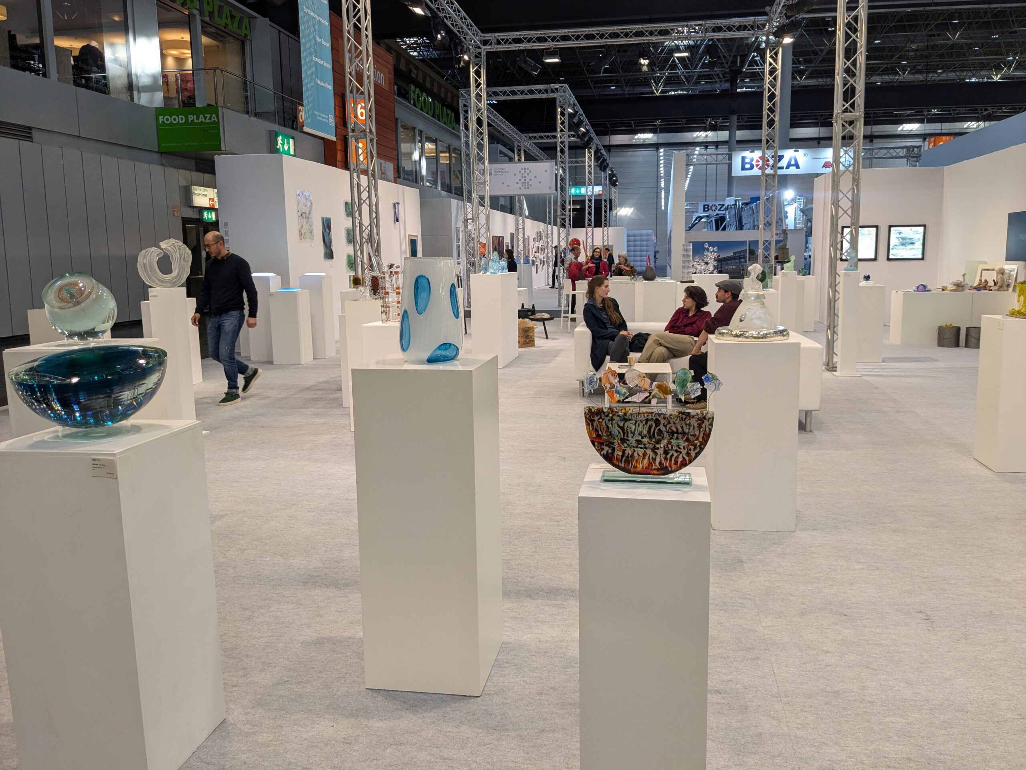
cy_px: 385
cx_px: 513
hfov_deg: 65.3
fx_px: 800
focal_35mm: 27
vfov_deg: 51.4
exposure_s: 1/141
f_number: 1.73
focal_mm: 4.38
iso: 57
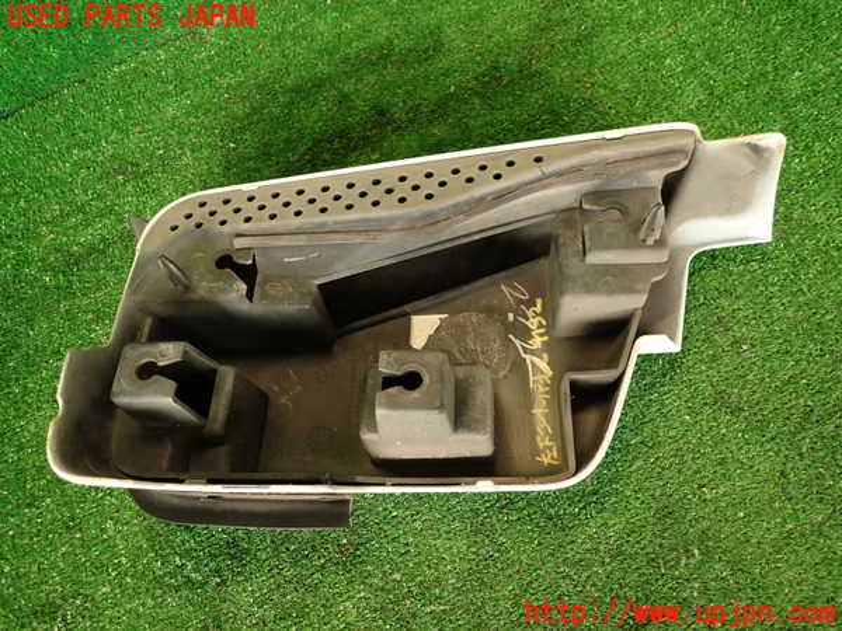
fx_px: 608
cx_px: 421
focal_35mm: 25
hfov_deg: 69.4
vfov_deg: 54.9
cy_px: 316
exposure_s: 1/50
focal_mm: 4.5
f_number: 2
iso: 200
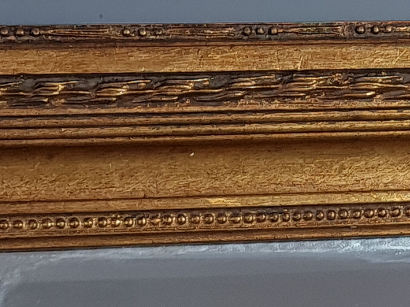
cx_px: 335
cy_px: 357
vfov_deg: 19.9
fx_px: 829
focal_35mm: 70
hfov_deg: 27.2
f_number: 1.8
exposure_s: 1/100
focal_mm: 5.4
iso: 80
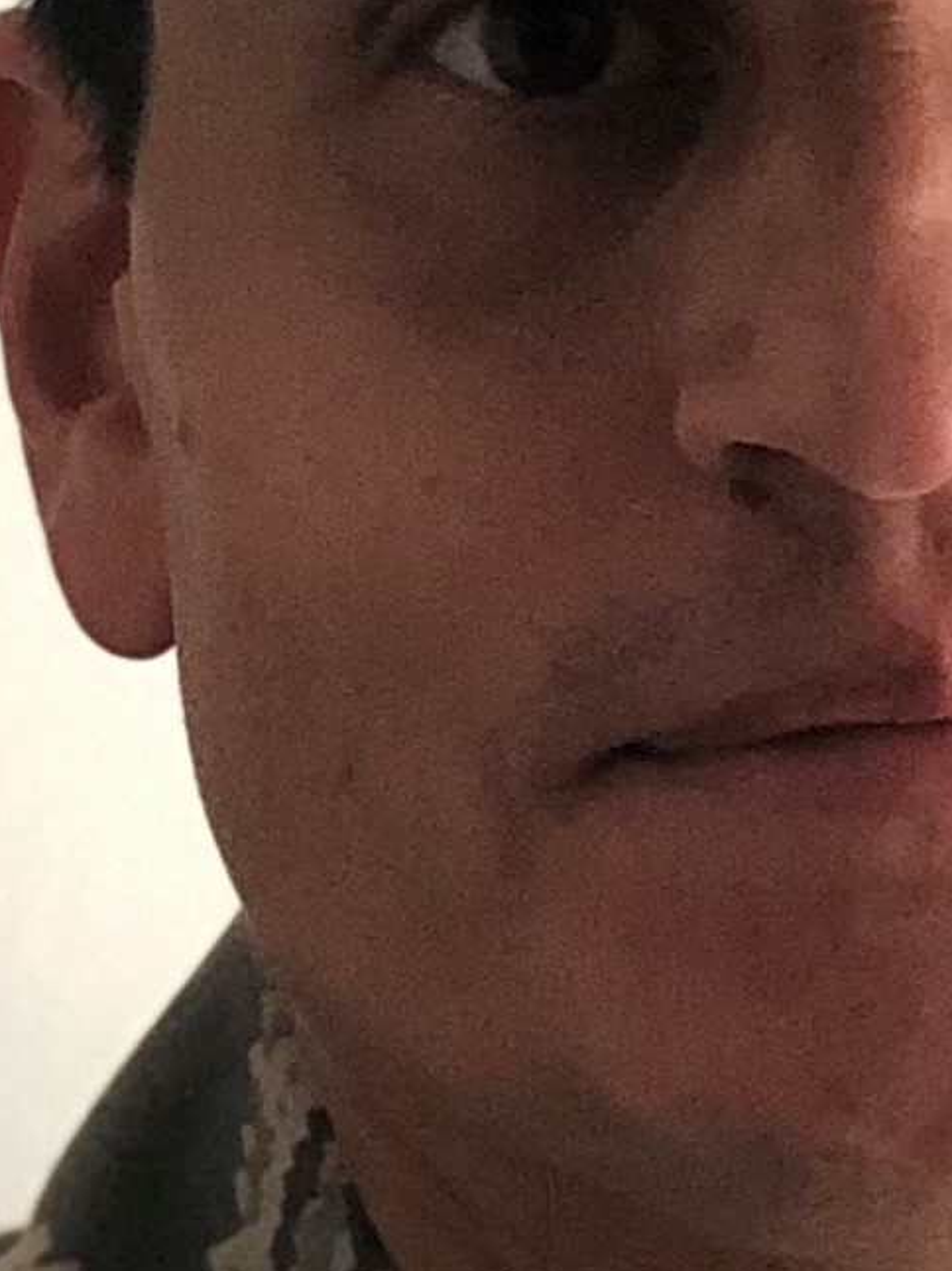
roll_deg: -1.5
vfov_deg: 10.2
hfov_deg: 7.6
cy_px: 1008
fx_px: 7118
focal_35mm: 194
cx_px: 845
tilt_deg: -5.4
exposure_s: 1/24
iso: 160
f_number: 2.4
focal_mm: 6
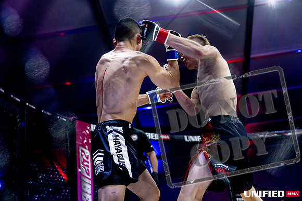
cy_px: 100
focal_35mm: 46
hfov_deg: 42.7
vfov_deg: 29.3
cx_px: 151
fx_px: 386
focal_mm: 46
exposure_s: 1/1250
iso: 3200
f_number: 2.8
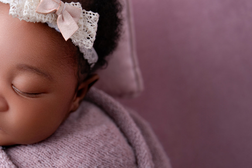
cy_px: 89
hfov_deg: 24.4
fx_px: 567
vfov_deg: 16.8
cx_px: 30
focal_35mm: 81
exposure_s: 1/125
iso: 100
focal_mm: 45
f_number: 4
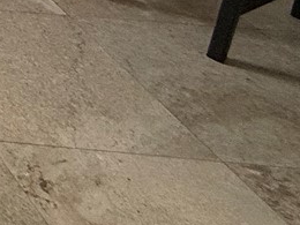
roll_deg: +0.0
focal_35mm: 86
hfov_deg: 12.3
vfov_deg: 12.7
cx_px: -549
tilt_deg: -12.1
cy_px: -333
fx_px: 745
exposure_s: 1/99
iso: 64
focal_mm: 2.22
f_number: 2.2
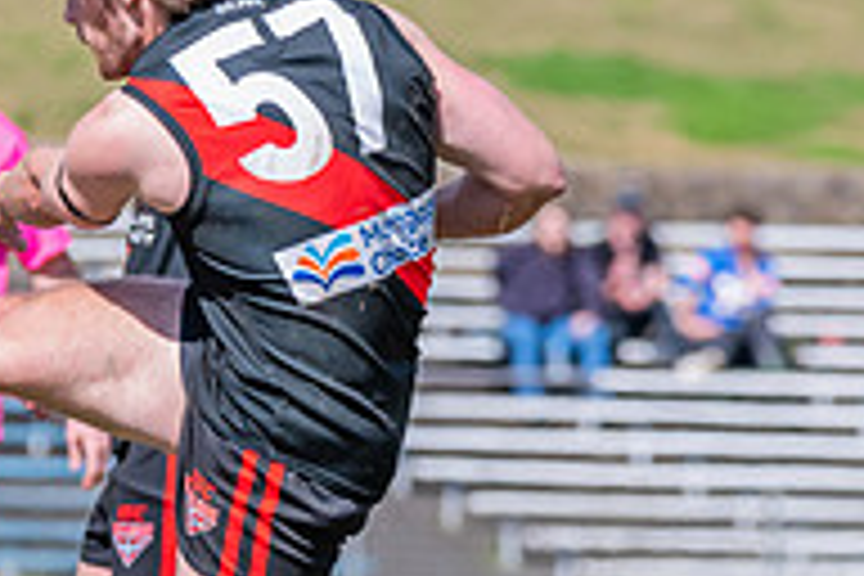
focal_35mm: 1094
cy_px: 321
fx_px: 26254
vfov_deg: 1.3
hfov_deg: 1.9
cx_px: -164
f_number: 9
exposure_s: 1/1600
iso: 800
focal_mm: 300
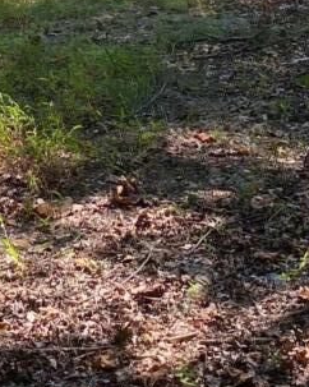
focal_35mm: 134
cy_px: -170
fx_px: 1533
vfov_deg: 13.6
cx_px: 65
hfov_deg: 11.5
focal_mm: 4.25
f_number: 1.8
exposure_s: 1/412
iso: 32
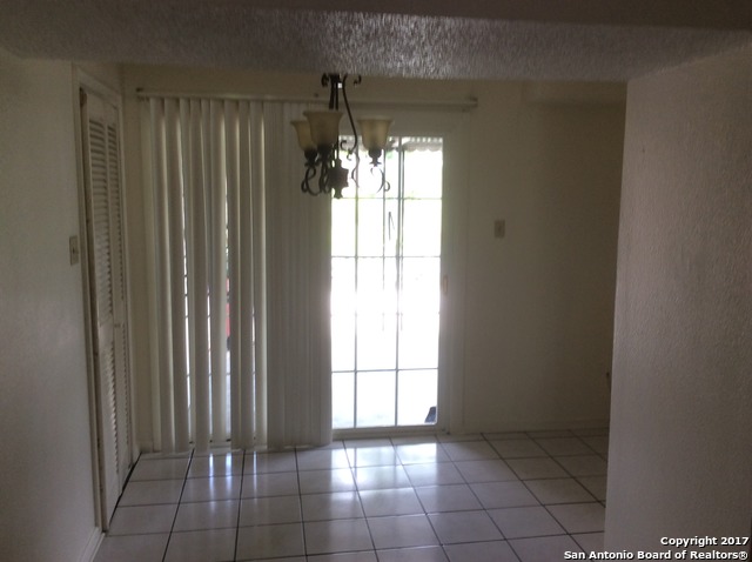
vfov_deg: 44.1
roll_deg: +0.1
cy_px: 281
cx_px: 376
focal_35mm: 32
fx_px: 694
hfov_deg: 56.9
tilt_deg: -8.8
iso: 32
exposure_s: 1/24
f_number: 2.4
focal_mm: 3.3
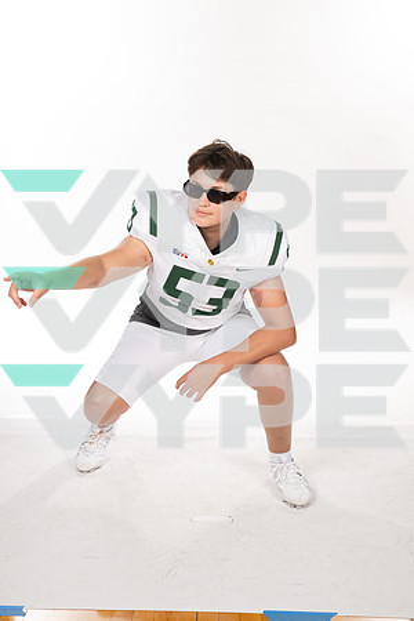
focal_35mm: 52
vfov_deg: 38.2
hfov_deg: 26.0
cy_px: 310
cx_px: 207
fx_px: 897
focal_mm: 52
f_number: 8
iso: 640
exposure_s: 1/400
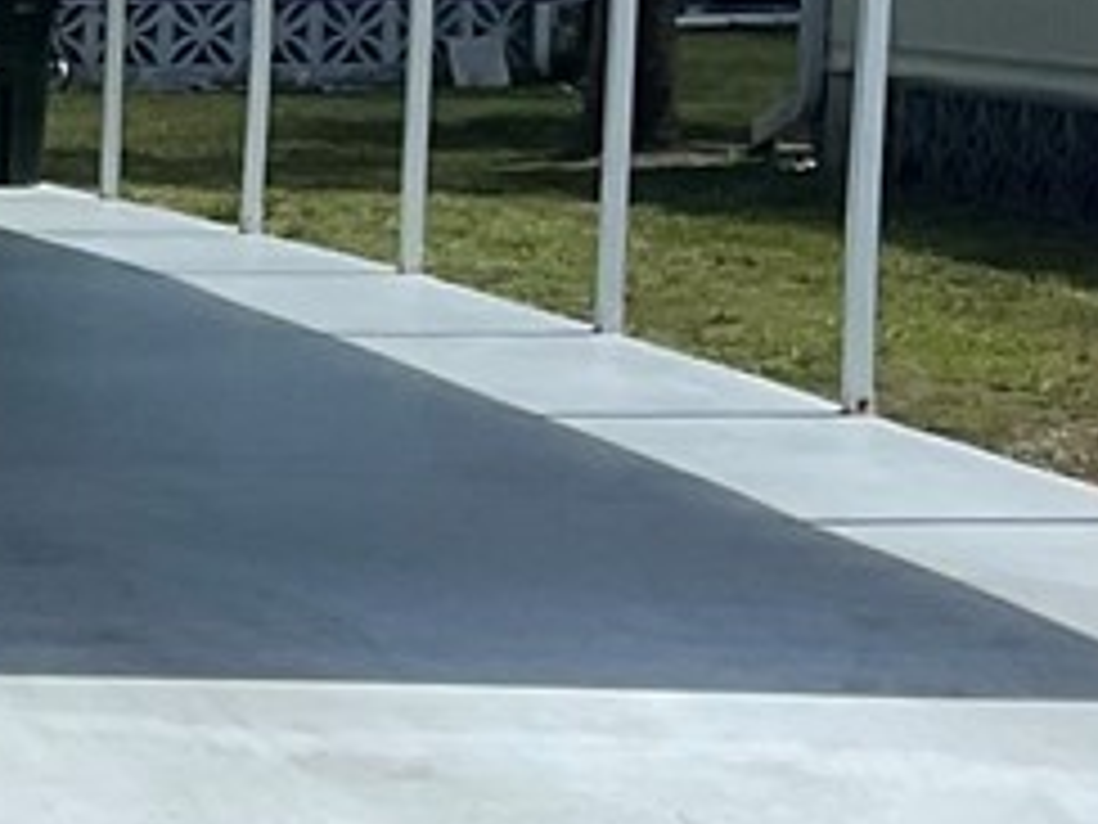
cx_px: -1436
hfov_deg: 9.4
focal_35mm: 190
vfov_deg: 7.8
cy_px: 365
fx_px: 6027
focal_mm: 3
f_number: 1.8
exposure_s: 1/2058
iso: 16
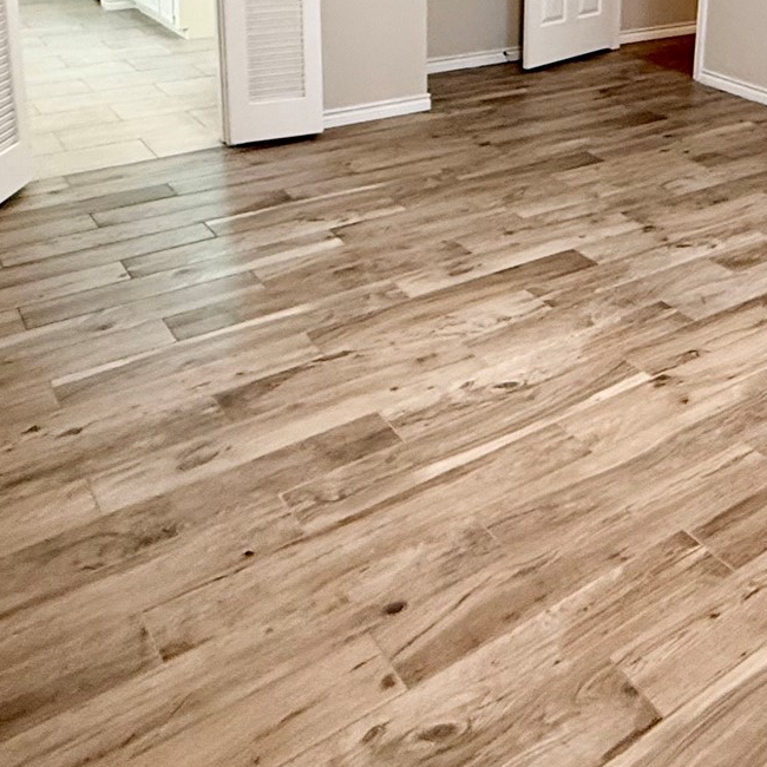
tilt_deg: -13.7
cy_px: 26
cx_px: 562
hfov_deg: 41.7
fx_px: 978
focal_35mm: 39
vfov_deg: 38.7
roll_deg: -1.7
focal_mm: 2.22
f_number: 2.2
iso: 250
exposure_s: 1/60
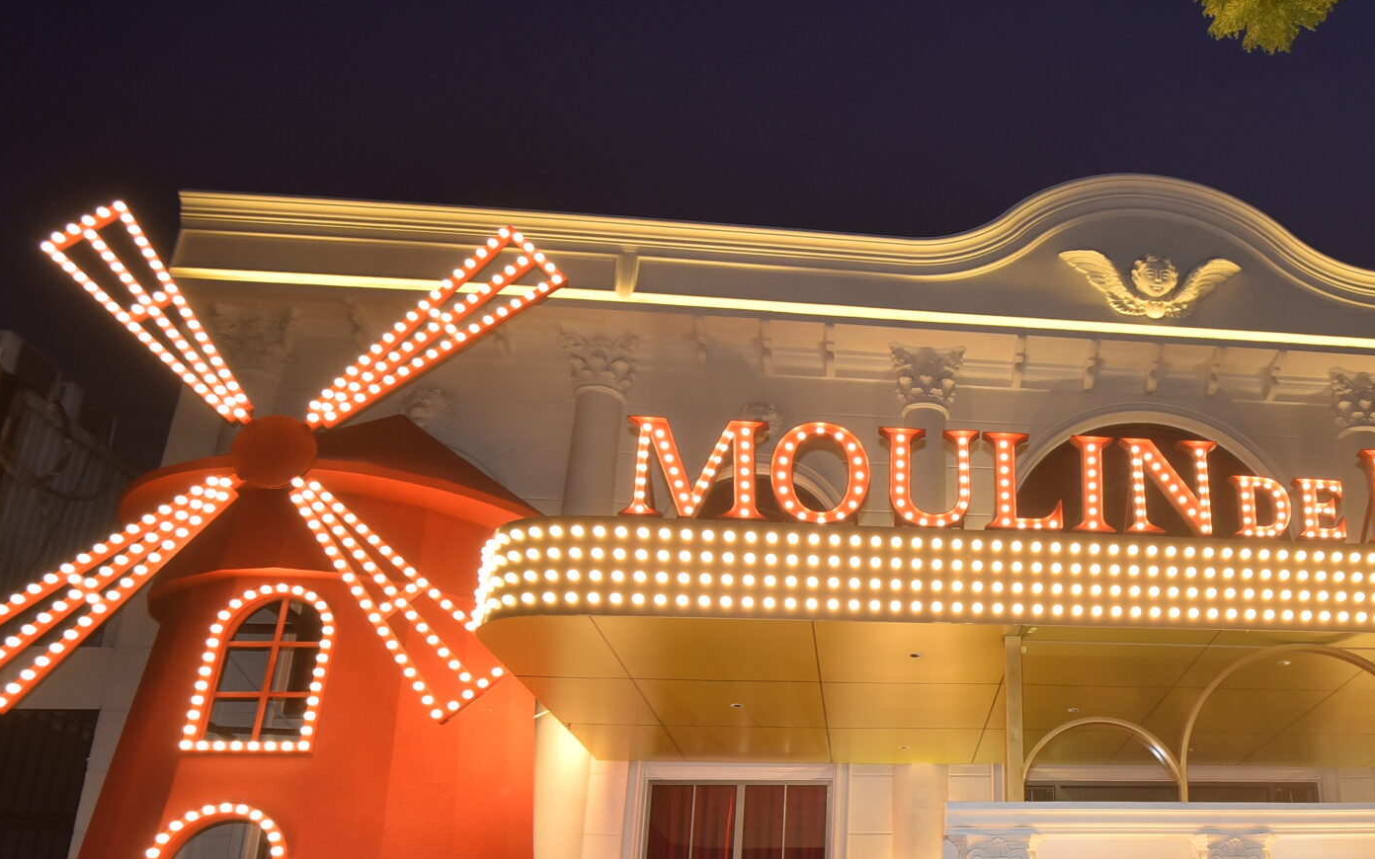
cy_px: 679
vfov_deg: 40.2
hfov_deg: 59.1
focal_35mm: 30
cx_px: 1054
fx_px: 1124
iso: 320
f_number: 4
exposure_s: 1/50
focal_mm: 16
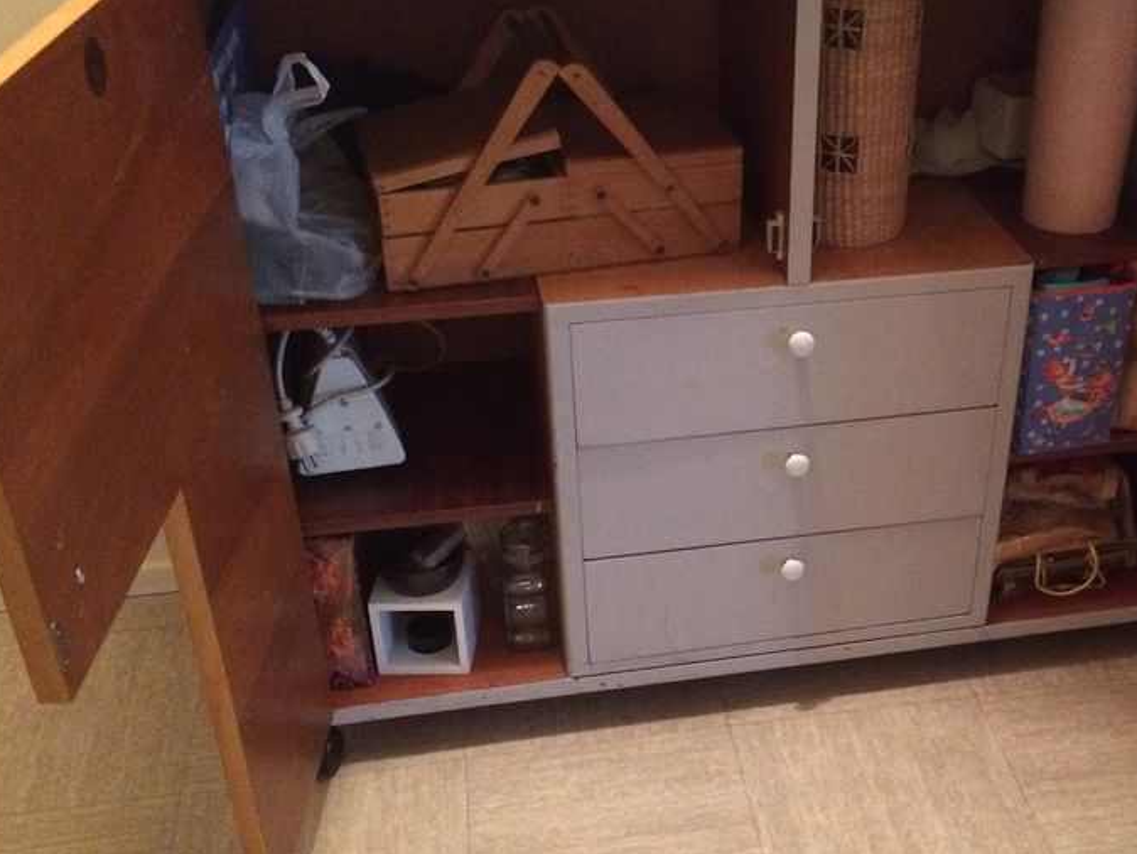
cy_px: 495
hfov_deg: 43.2
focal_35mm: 43
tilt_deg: -32.7
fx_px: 1413
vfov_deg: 33.6
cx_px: 766
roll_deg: -2.0
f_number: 2.2
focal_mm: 4.15
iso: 500
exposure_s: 1/17
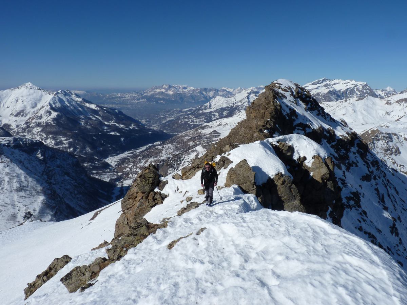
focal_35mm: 27
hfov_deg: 65.3
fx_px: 317
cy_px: 152
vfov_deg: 51.4
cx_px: 204
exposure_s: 1/500
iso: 80
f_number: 7.1
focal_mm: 4.8
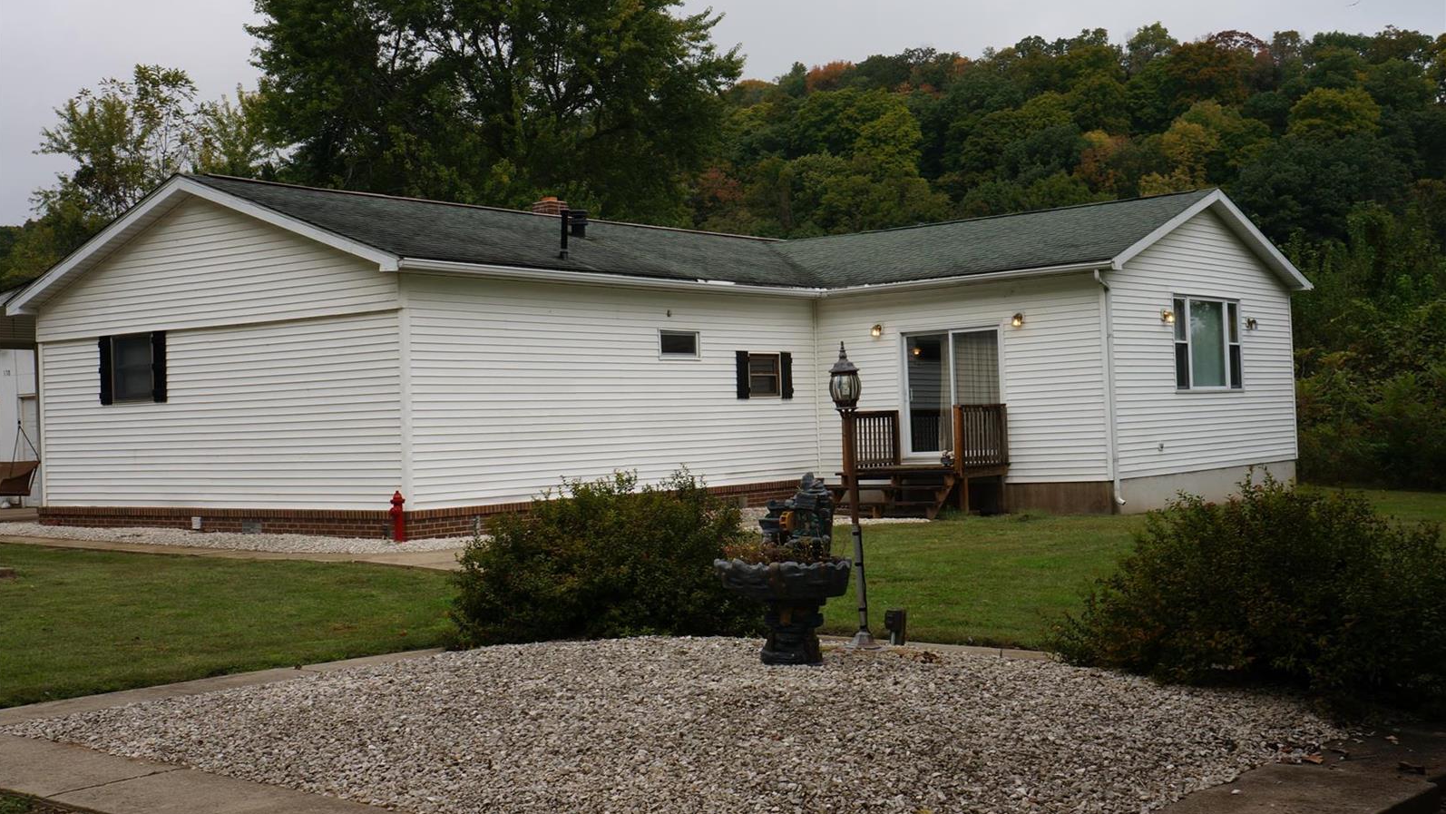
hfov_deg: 47.8
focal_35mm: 43
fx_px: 1631
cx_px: 721
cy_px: 407
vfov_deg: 28.0
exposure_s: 1/80
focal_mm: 27
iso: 100
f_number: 13
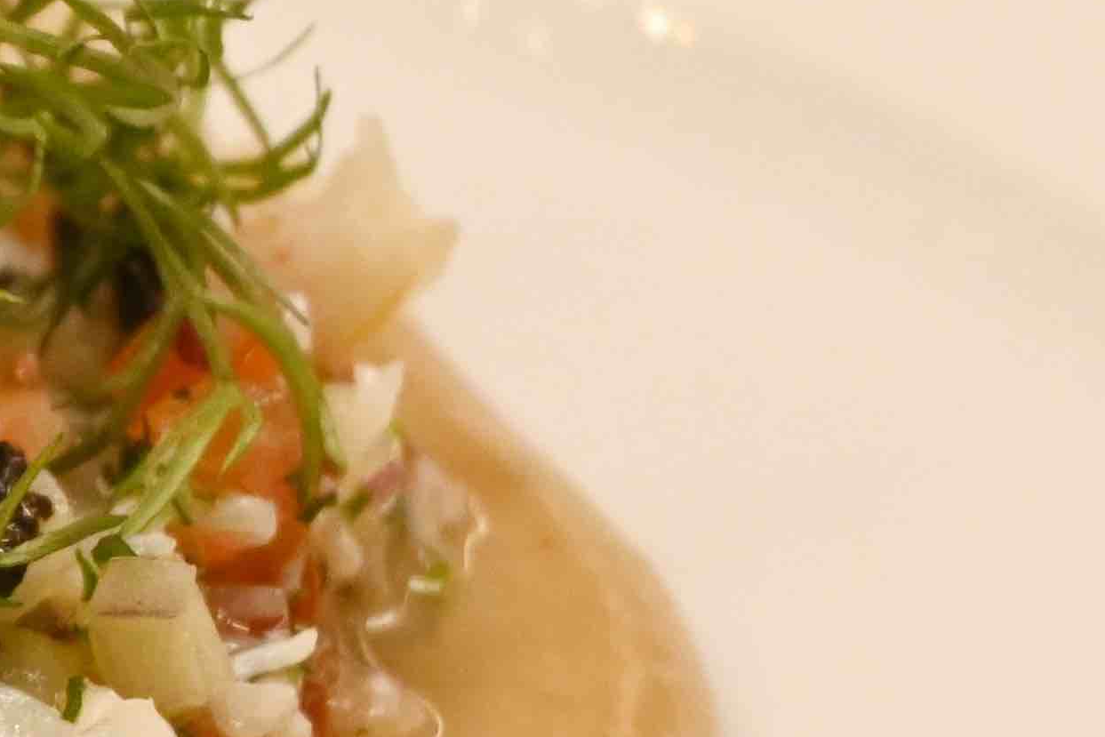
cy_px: 475
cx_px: -1310
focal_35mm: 336
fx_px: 10314
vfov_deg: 4.1
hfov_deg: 5.9
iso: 1600
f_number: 6.3
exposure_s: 1/160
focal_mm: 50
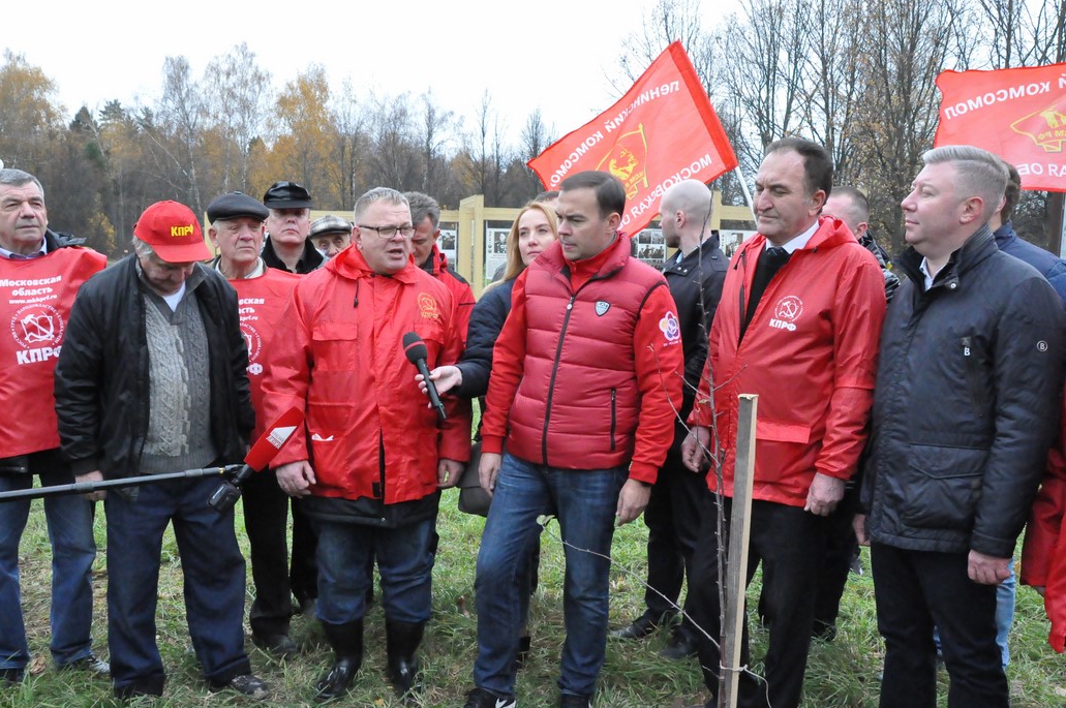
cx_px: 521
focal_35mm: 37
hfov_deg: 51.9
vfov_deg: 35.8
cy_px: 387
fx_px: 1094
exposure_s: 1/500
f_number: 11
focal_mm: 22
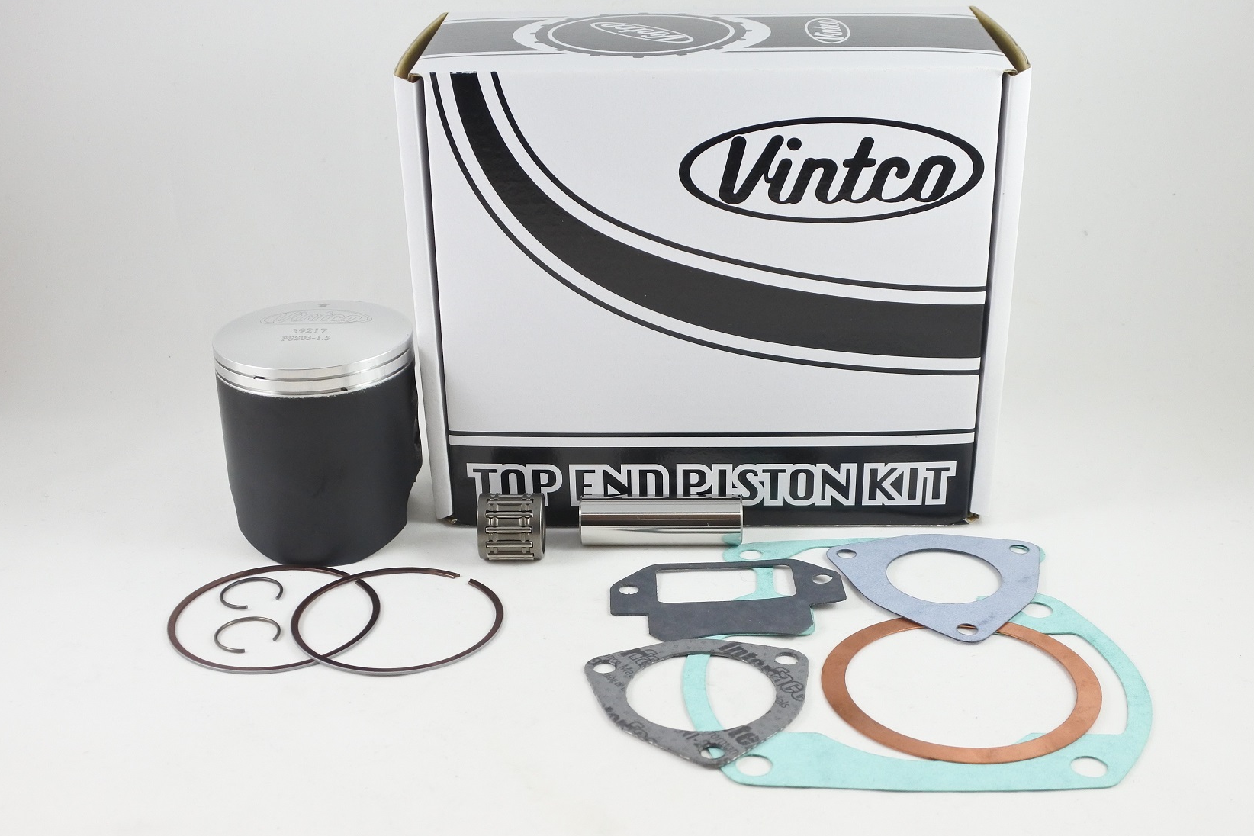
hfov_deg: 53.1
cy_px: 429
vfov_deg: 36.9
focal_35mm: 36
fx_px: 1254
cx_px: 629
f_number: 4
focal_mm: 13.1
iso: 500
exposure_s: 1/125
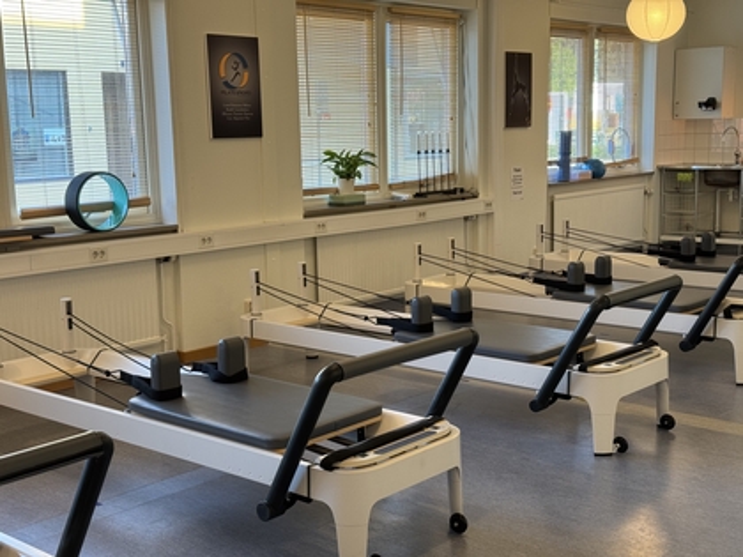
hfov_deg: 39.7
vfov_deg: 30.3
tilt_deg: -8.2
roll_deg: +1.7
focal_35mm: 48
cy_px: 278
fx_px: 1030
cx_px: 372
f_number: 1.78
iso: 100
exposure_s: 1/65
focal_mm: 6.76
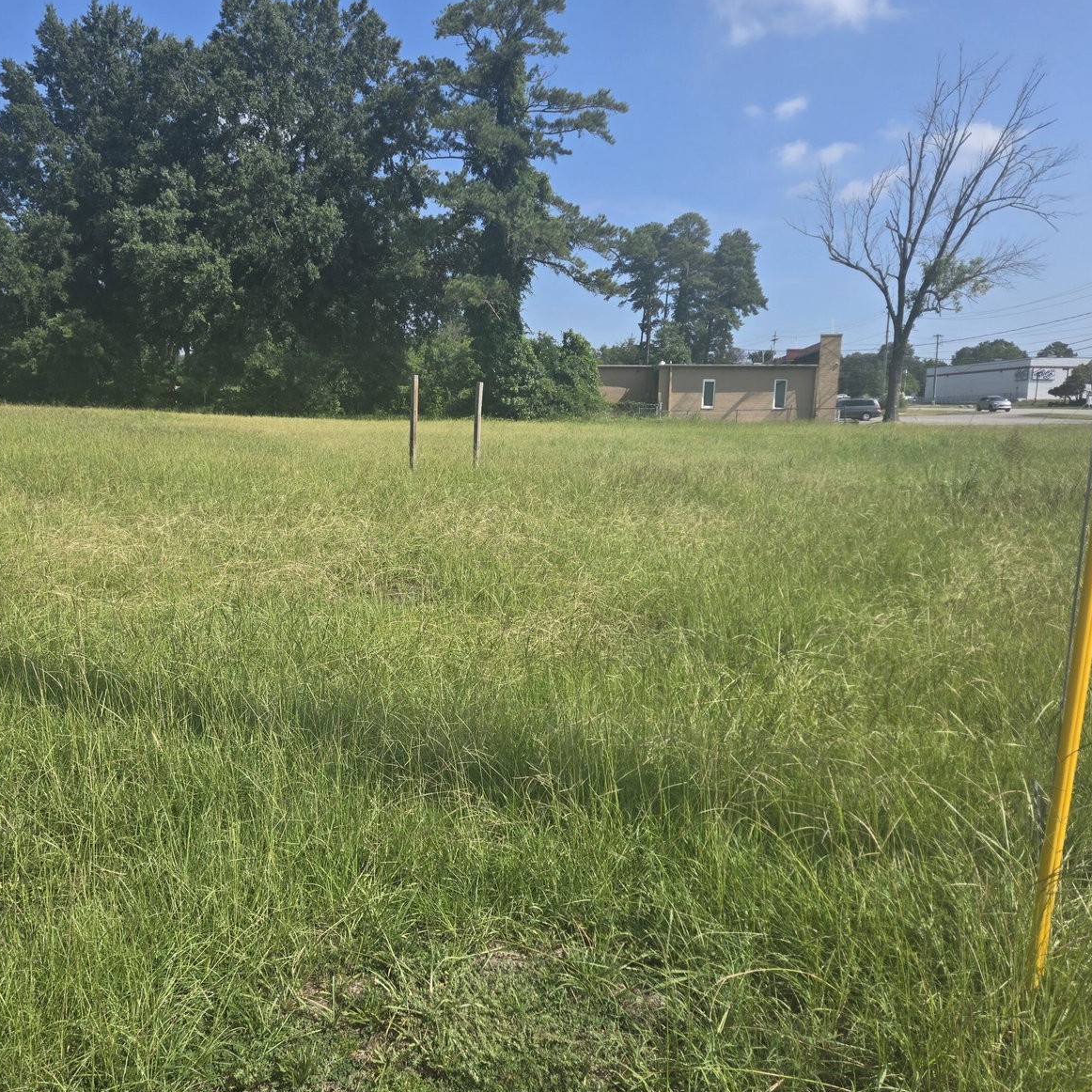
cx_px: 438
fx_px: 999
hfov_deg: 56.9
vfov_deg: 57.3
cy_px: 560
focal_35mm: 28
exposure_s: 1/2921
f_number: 1.8
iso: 40
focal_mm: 5.4
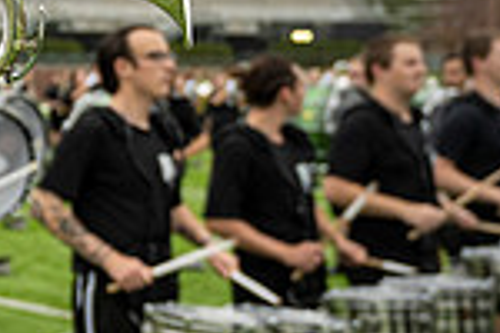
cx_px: -330
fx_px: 1292
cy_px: 138
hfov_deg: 18.4
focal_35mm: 93
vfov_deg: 14.7
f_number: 4
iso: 320
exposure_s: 1/200
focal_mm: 24
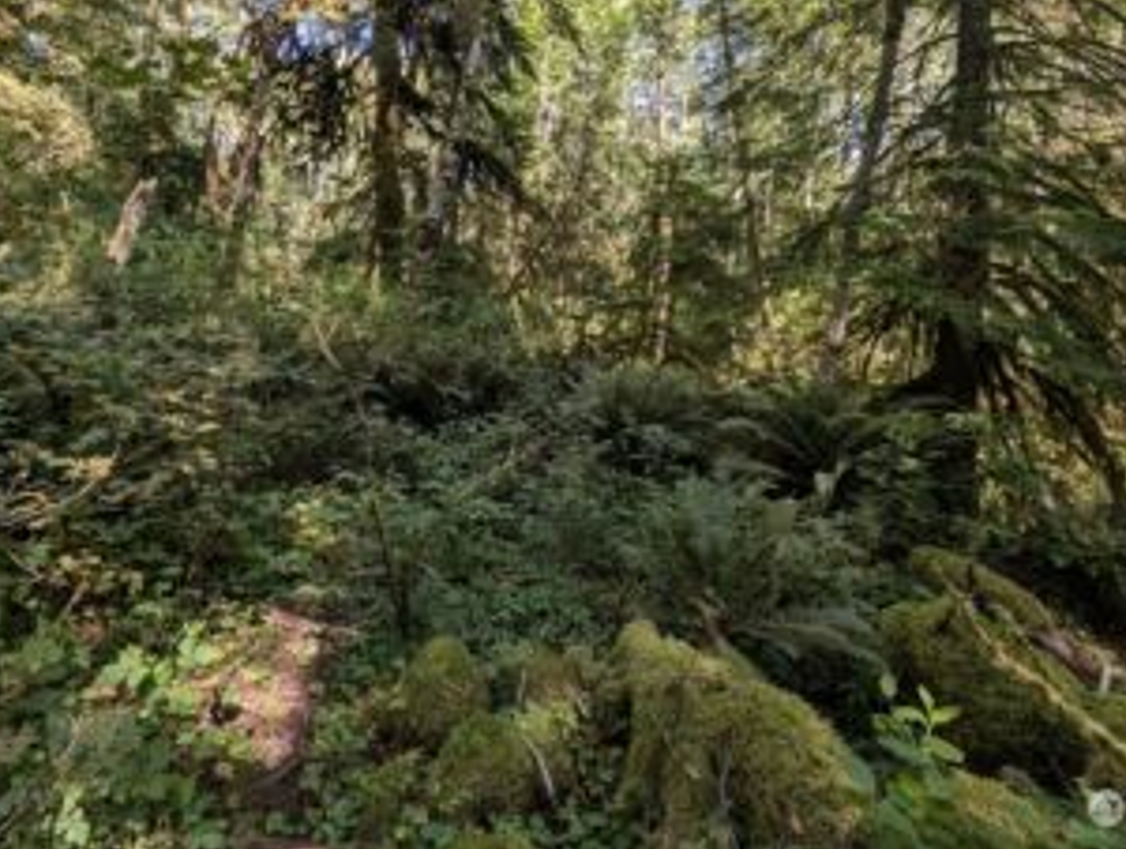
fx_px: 521
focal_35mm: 16
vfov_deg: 76.0
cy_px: 287
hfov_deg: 94.2
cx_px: 522
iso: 82
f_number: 1.95
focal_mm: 2.23
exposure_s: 1/169
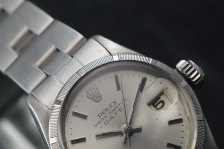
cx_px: 104
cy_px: 153
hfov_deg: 8.0
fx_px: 1598
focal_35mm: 257
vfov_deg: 5.3
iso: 800
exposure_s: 1/160
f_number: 6.3
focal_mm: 48
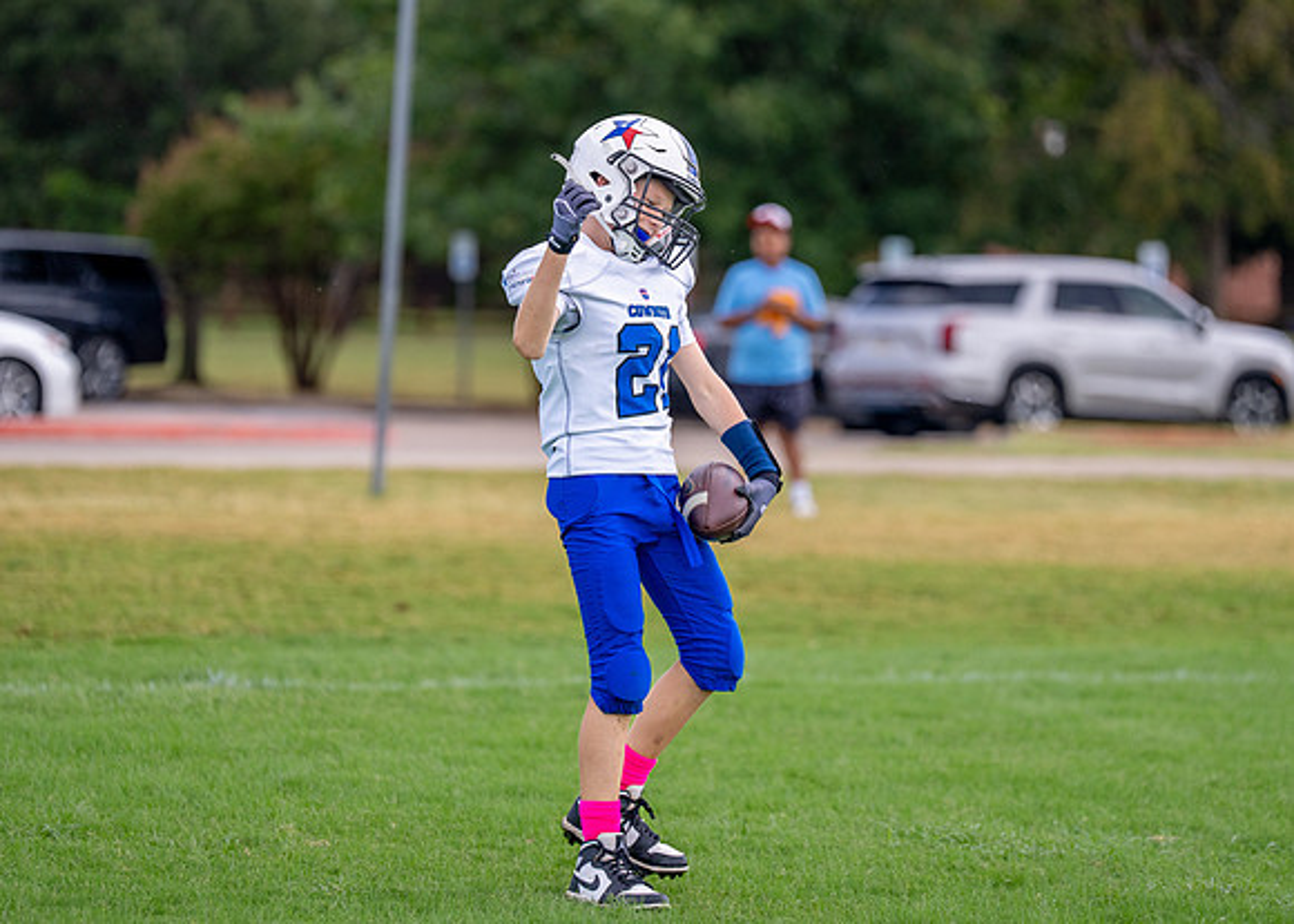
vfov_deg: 7.5
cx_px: 640
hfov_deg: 10.5
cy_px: 395
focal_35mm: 192
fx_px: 7042
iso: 400
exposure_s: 1/3200
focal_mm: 157
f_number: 2.8
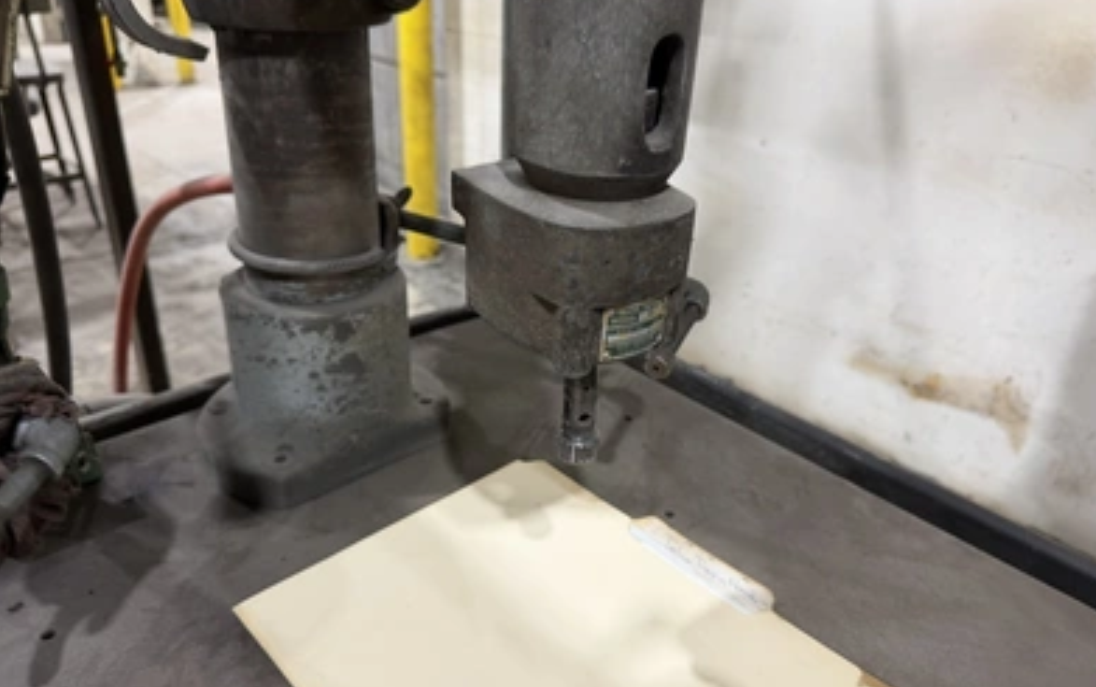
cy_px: 311
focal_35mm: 26
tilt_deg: -28.0
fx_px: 777
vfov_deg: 47.6
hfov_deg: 70.4
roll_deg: -3.2
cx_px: 552
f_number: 1.78
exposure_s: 1/60
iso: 125
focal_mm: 6.76
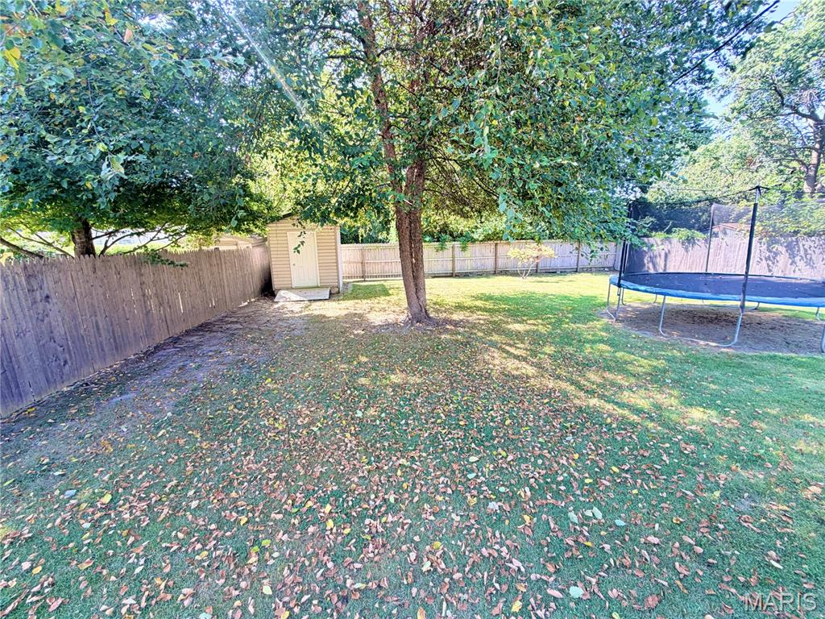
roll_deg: +2.3
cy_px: 310
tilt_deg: -13.6
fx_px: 334
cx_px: 412
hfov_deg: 102.1
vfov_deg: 85.7
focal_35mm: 14
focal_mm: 2.22
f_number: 2.2
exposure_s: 1/122
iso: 40
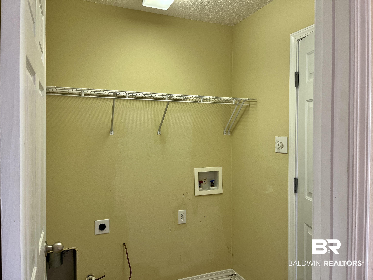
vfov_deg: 53.1
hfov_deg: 67.3
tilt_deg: -0.9
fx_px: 280
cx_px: 186
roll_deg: -0.2
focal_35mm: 26
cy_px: 140
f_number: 1.6
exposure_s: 1/120
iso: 125
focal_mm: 5.1
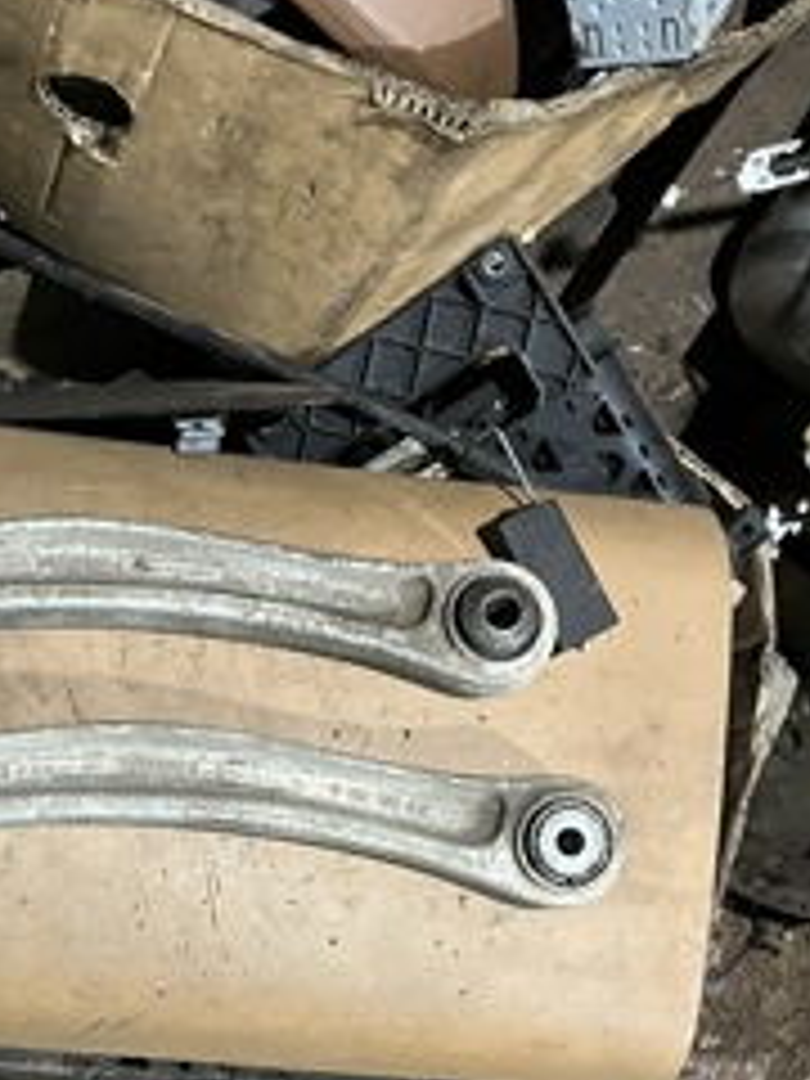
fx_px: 1622
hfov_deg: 27.6
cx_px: 189
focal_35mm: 52
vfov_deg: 35.8
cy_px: 832
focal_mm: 5.1
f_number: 1.6
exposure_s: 1/36
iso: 640
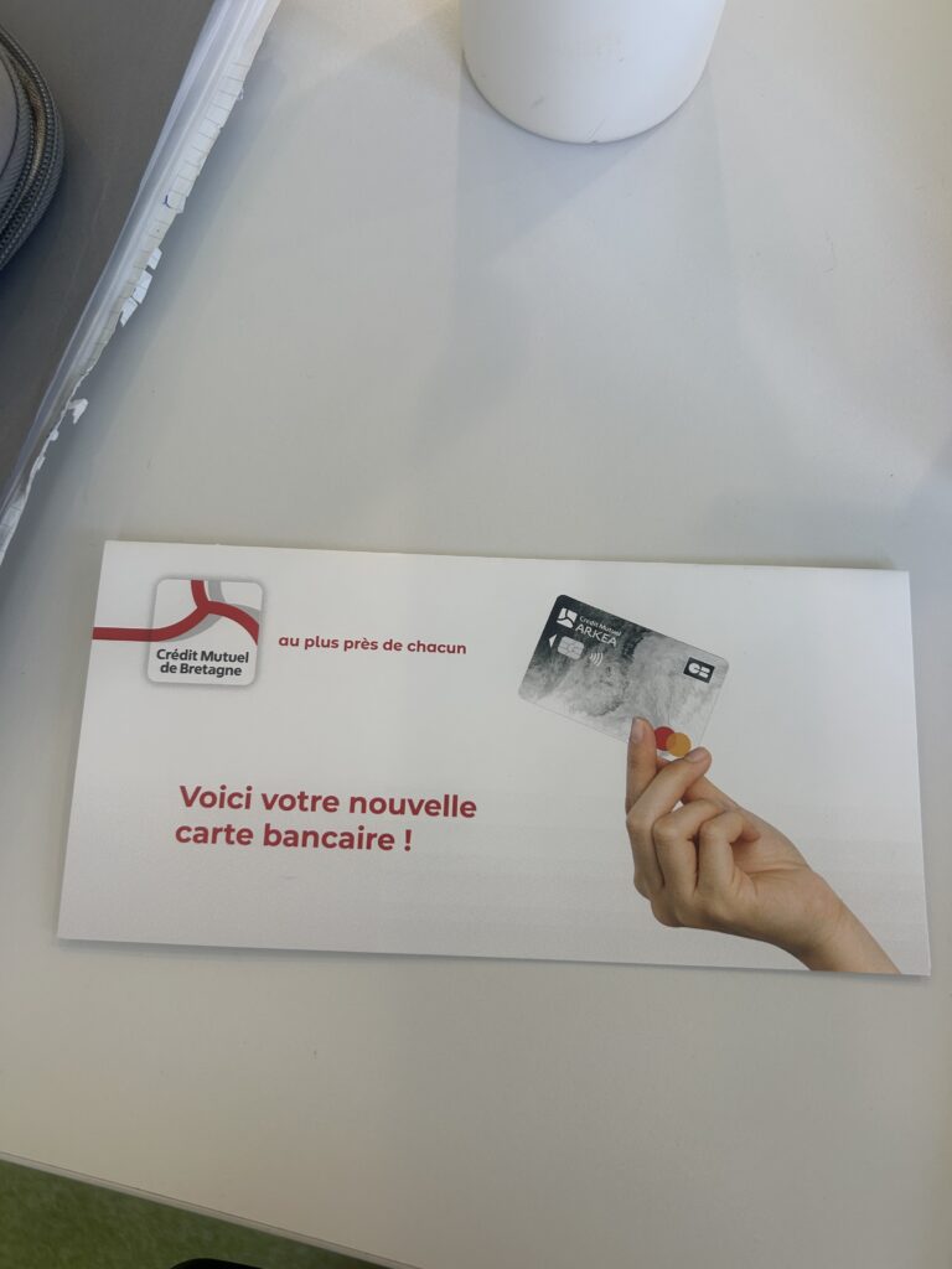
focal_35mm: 26
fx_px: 953
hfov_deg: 53.1
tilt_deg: -76.3
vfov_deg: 67.3
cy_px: 634
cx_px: 476
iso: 50
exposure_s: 1/98
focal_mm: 5.7
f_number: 1.5
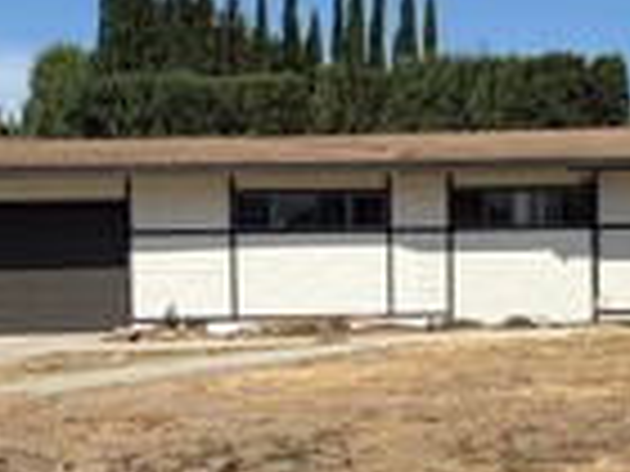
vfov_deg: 22.9
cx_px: 711
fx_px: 1165
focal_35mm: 64
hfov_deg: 27.4
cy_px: 279
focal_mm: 2.22
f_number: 2.2
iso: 20
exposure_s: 1/1087
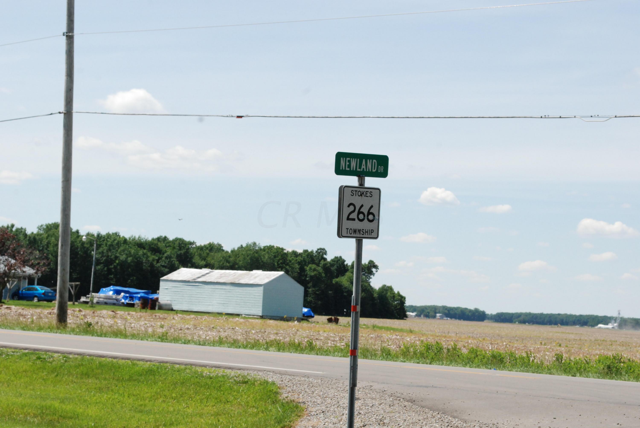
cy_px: 214
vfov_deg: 16.6
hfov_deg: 24.6
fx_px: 1468
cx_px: 320
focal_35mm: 82
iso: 800
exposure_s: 1/800
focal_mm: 55
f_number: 14
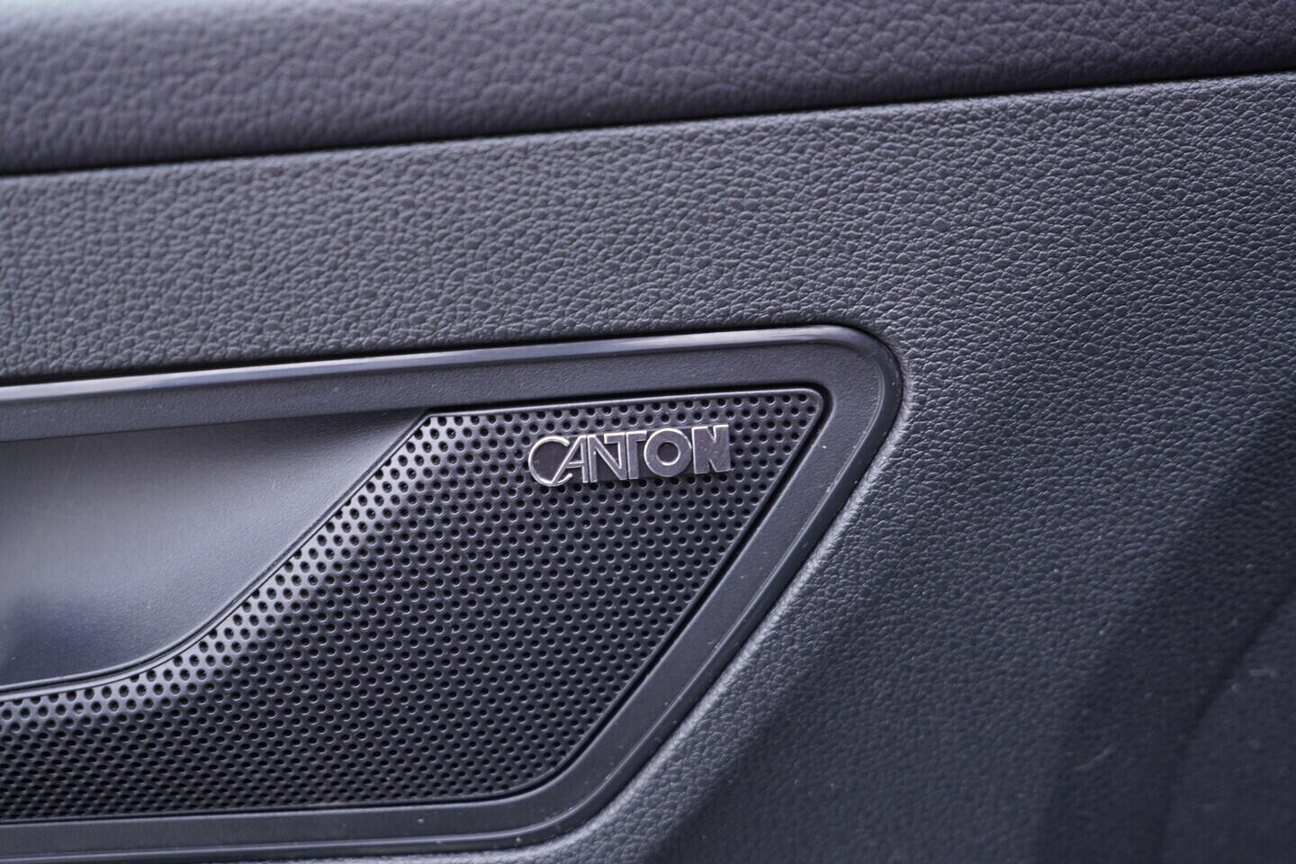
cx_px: 648
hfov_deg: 53.1
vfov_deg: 36.9
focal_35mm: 36
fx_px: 1296
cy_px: 432
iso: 320
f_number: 2.8
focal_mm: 24
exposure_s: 1/40
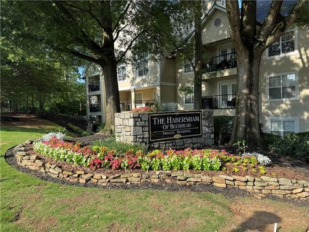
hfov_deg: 71.6
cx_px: 154
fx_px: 214
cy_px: 116
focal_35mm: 24
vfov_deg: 56.8
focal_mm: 6.76
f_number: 1.78
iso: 80
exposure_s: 1/1395
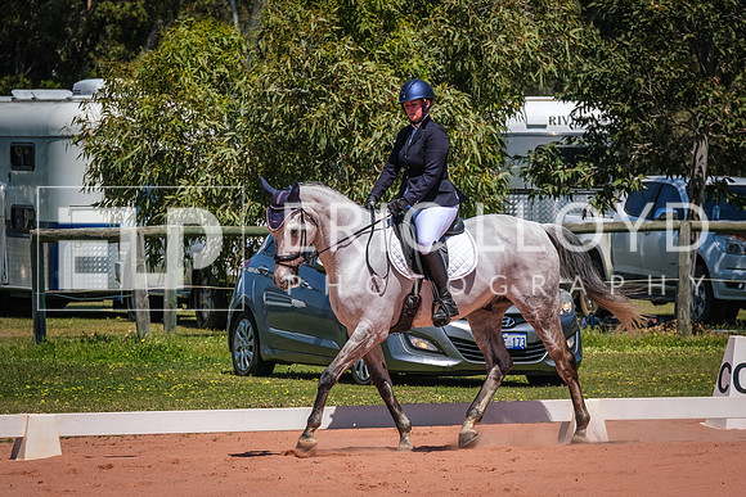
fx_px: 6389
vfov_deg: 4.5
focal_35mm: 308
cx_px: 369
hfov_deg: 6.7
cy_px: 267
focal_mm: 134.4
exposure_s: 1/1600
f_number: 5.6
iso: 320
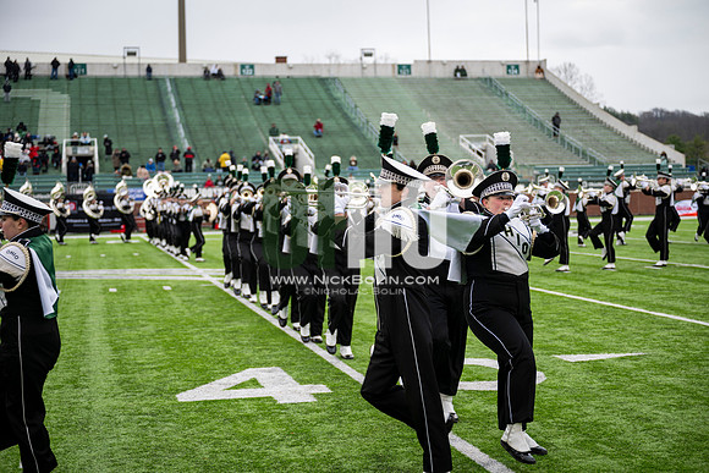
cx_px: 354
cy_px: 236
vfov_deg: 23.8
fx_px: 1123
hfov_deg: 35.0
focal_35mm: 57
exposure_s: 1/500
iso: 160
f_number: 2.8
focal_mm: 57
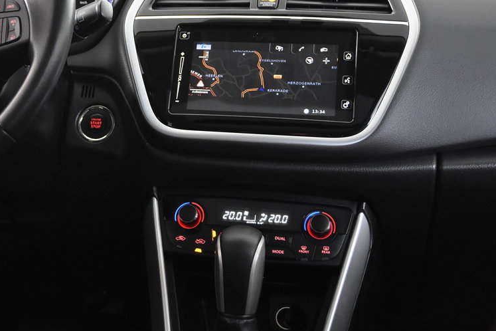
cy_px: 113
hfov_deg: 27.3
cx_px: 72
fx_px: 992
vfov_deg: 18.9
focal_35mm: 72
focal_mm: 28
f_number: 3.2
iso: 3600
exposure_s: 1/50
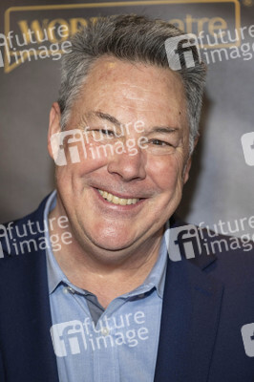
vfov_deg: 17.8
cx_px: 127
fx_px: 1219
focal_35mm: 115
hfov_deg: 11.9
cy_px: 191
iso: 800
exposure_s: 1/250
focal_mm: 115
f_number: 4
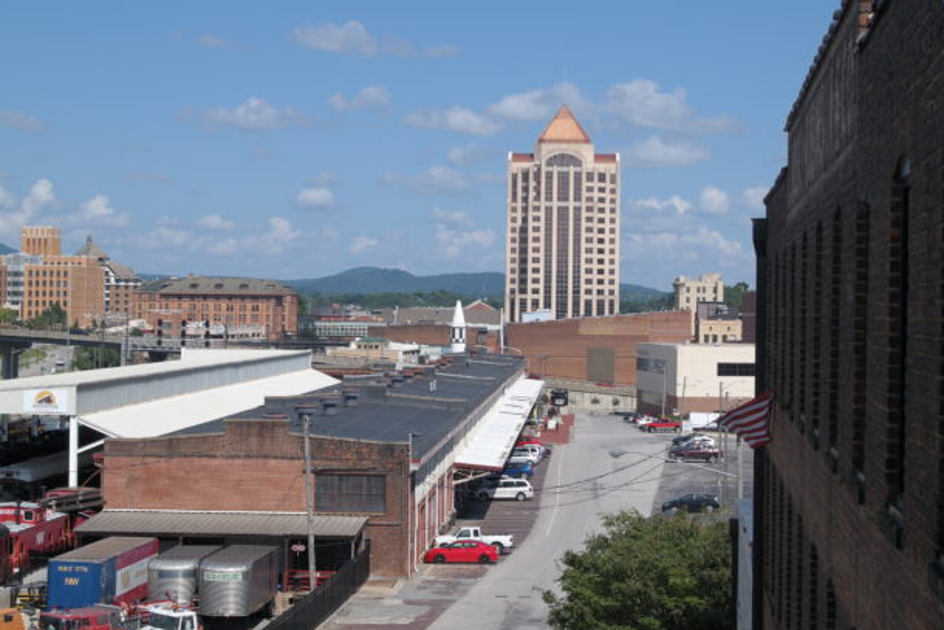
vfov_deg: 18.7
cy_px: 289
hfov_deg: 27.7
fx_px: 1915
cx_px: 515
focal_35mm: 73
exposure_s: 1/180
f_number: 8
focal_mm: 38
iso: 100
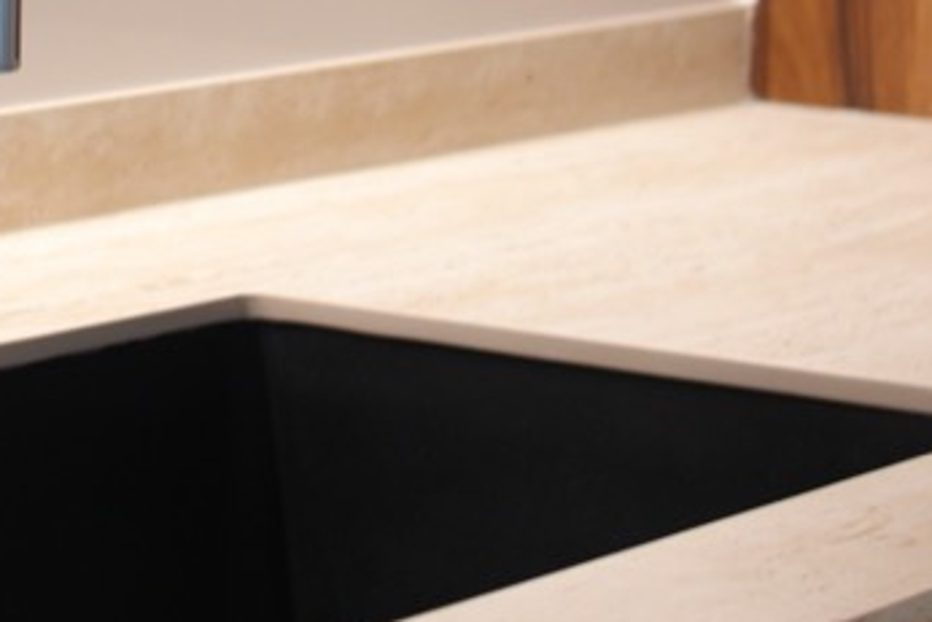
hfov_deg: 12.5
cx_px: -296
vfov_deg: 8.5
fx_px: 4126
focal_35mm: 159
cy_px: -83
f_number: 2.2
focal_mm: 23
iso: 125
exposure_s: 1/60
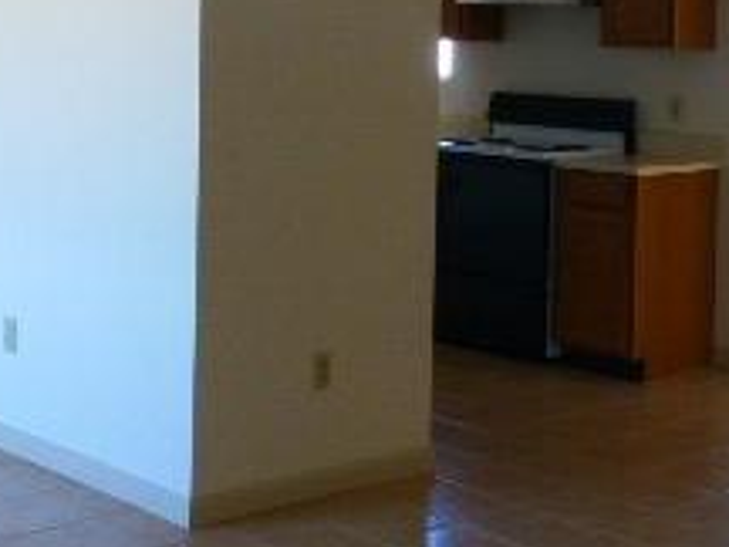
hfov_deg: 26.7
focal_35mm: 71
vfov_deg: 20.2
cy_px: 34
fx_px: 1495
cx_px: 111
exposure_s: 1/60
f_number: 3.3
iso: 200
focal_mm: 4.3
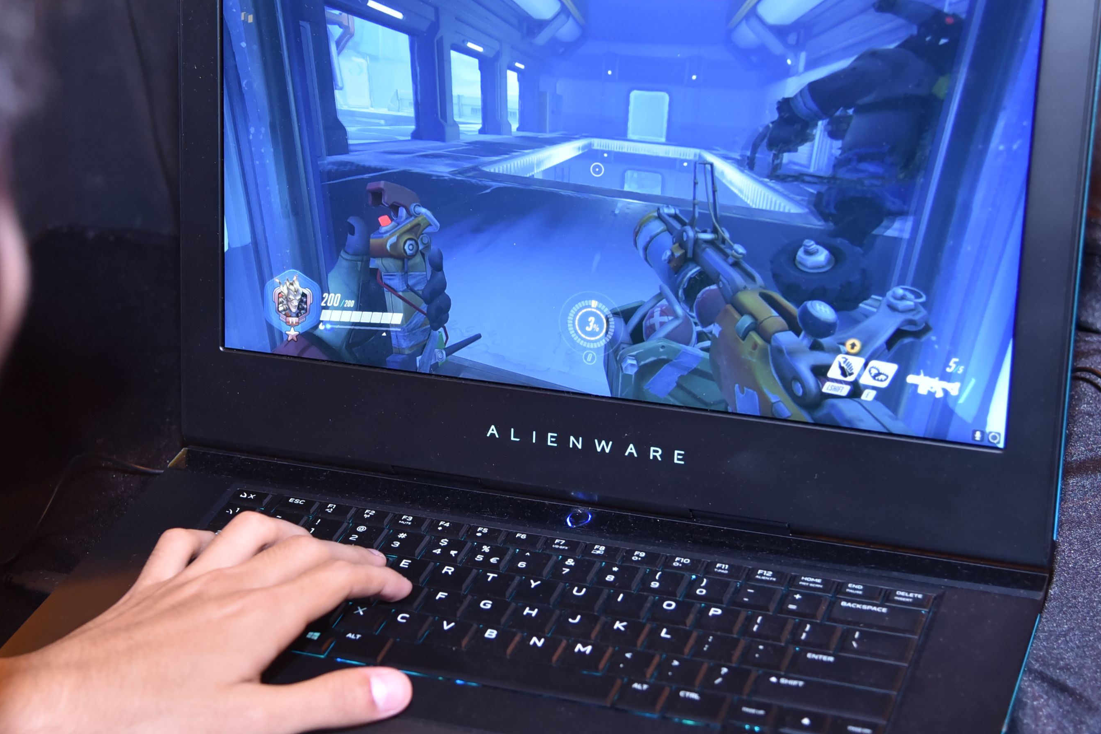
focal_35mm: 81
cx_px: 404
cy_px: 339
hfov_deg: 25.0
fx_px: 2477
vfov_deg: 16.9
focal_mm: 48
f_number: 4
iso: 1250
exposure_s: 1/160
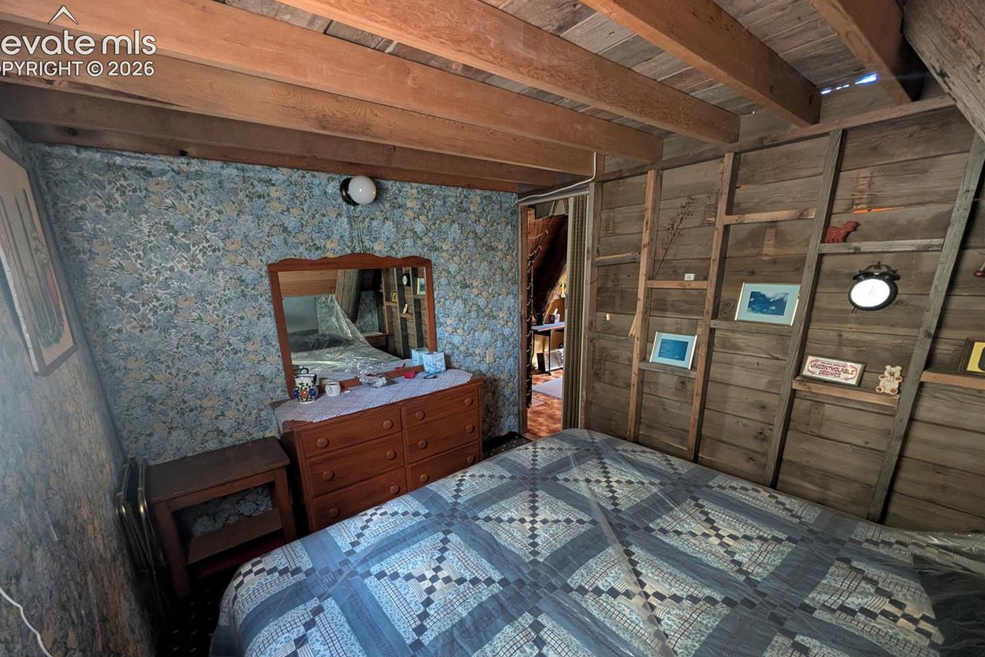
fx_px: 356
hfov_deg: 108.3
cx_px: 474
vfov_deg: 84.9
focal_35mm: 13
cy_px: 374
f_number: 1.7
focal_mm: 2.02
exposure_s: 1/23.8
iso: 382
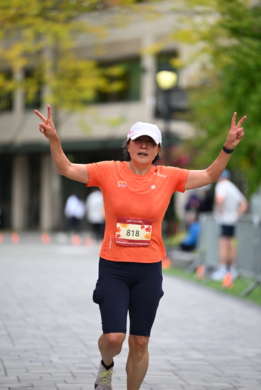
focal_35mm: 200
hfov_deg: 6.9
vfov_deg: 10.3
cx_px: 130
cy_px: 195
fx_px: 2173
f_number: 2.8
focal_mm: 200
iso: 640
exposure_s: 1/2000
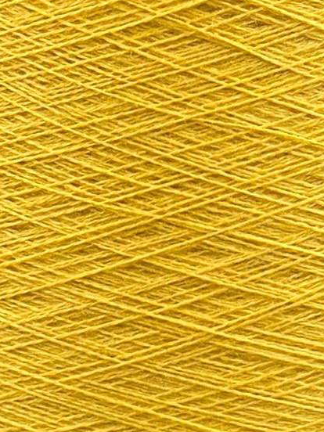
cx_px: 212
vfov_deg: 21.3
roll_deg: -0.5
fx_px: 1111
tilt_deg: -10.7
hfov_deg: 16.6
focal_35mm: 89
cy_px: 14
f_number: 1.78
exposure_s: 1/907
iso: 64
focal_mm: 6.76
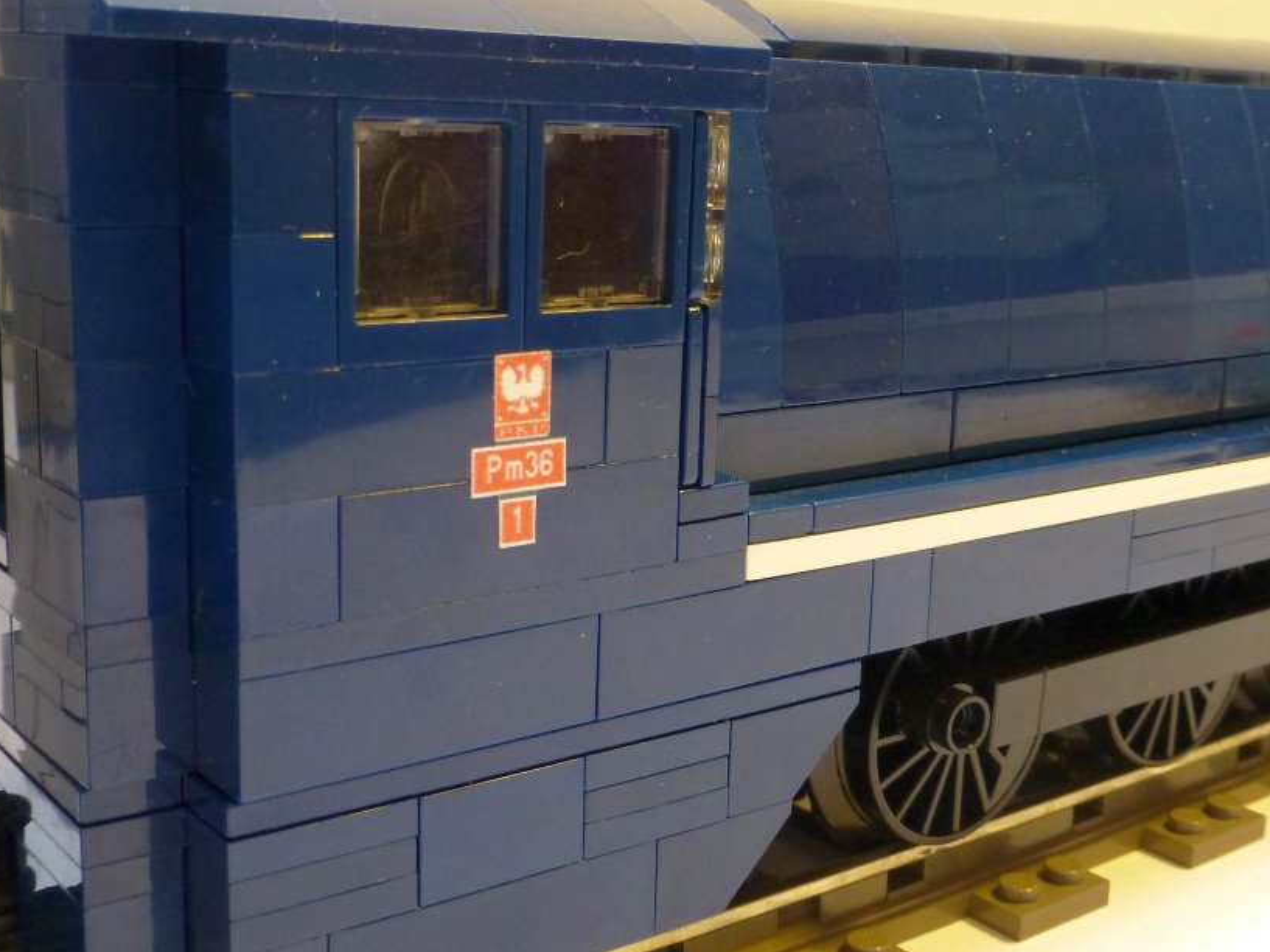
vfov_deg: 30.9
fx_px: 1725
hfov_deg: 40.1
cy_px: 483
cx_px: 801
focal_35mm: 47
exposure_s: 1/25
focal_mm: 5.4
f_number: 3.6
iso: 400
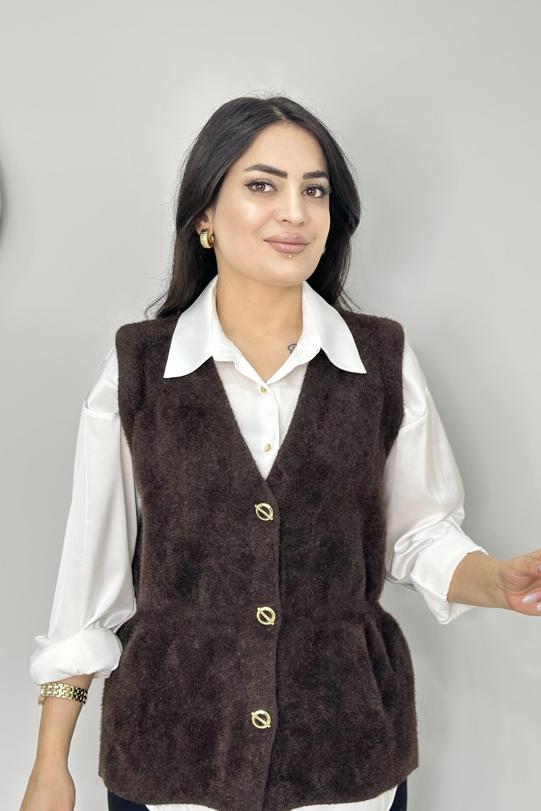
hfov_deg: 23.0
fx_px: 1330
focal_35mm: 59
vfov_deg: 33.9
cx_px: 305
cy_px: 439
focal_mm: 6.86
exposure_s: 1/50
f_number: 1.78
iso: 125
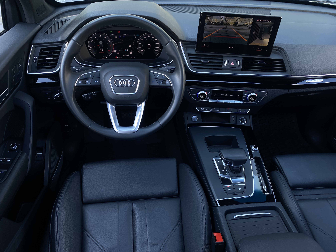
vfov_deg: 53.1
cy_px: 126
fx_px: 252
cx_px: 168
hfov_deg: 67.3
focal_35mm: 26
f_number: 1.8
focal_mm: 4.25
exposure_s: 1/120
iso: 80
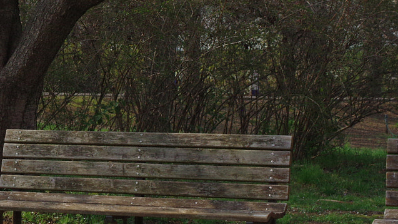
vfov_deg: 10.0
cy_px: 13
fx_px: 1277
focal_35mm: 121
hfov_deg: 17.0
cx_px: -69
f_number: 9
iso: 800
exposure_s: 1/1600
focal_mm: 31
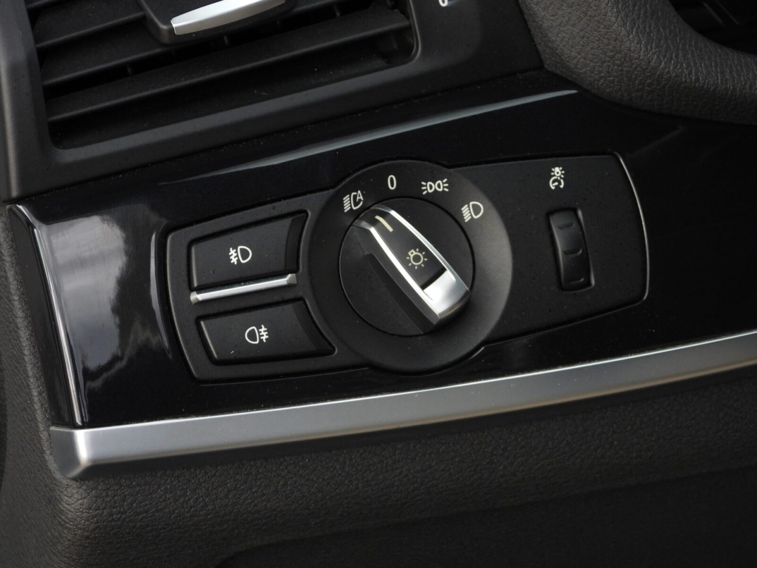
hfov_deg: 13.6
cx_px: 378
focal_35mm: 145
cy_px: 284
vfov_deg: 10.2
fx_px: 3171
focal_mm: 26.1
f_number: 4
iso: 280
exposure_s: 1/60
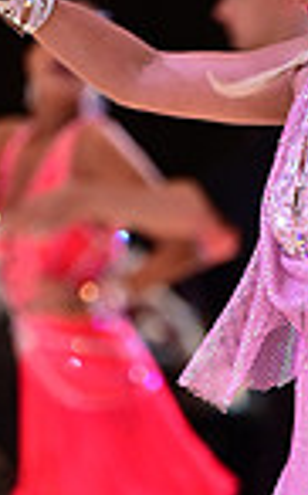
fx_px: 10335
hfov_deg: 1.7
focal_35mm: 768
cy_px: 648
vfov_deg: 2.7
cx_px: 525
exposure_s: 1/250
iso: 1600
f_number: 3.5
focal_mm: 190
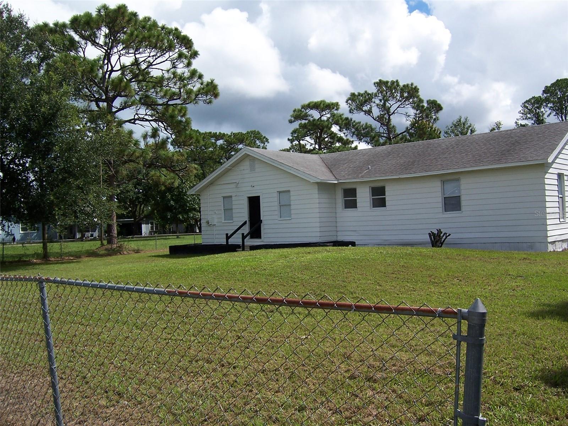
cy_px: 213
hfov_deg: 55.4
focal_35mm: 33
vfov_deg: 42.9
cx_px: 284
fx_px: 541
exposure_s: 1/750
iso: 80
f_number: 4
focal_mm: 5.5
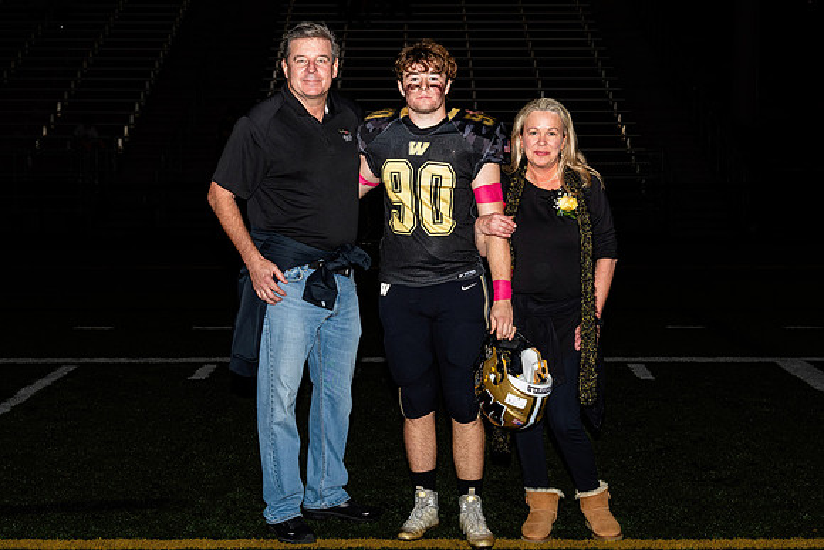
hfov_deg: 31.7
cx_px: 415
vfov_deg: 21.5
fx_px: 1449
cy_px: 275
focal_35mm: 63
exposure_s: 1/200
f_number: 5
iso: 320
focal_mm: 34
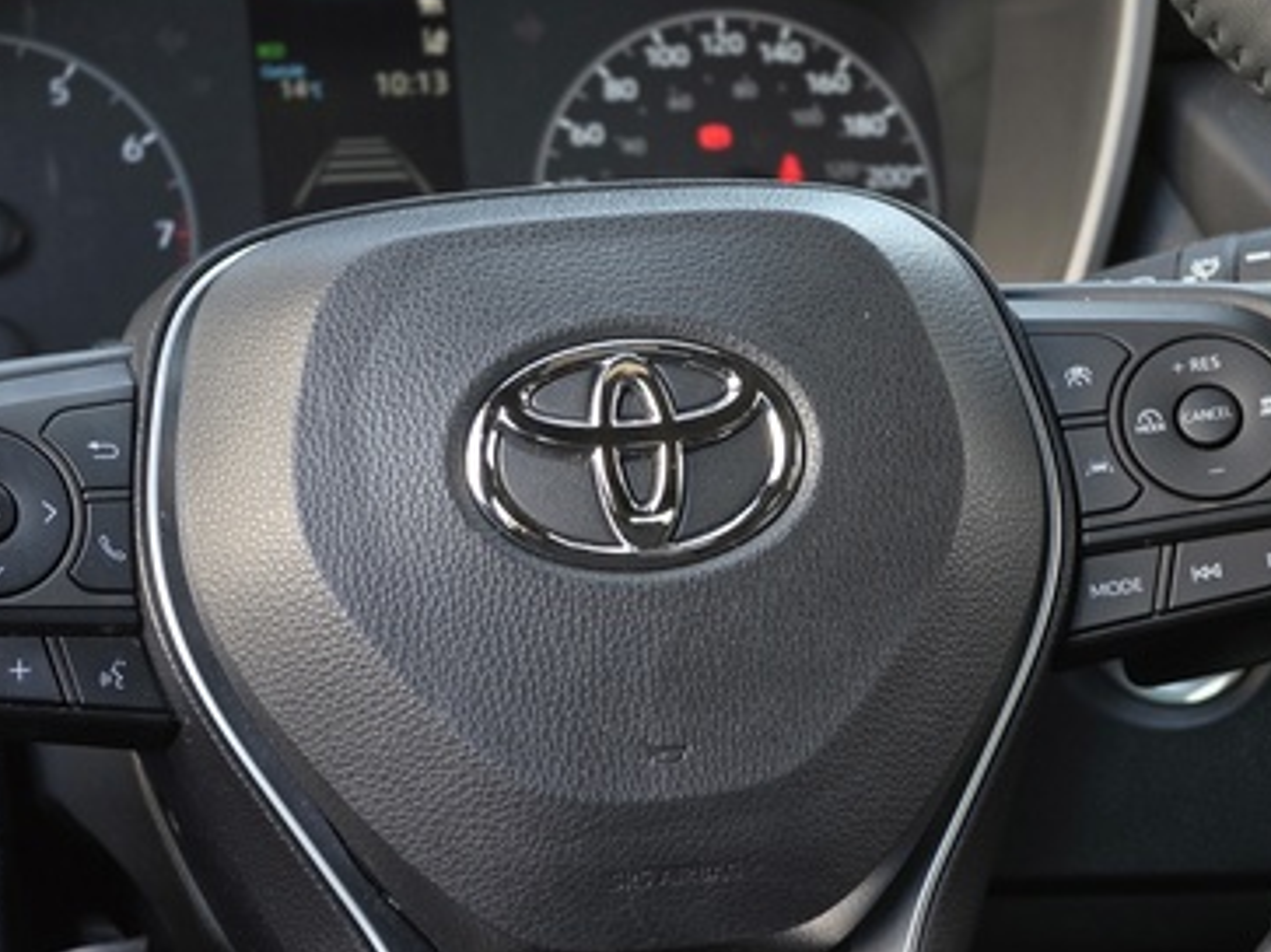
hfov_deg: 14.8
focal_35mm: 133
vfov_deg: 11.1
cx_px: 599
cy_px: 502
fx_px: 4882
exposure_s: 1/120
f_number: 2.9
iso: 200
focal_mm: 18.6
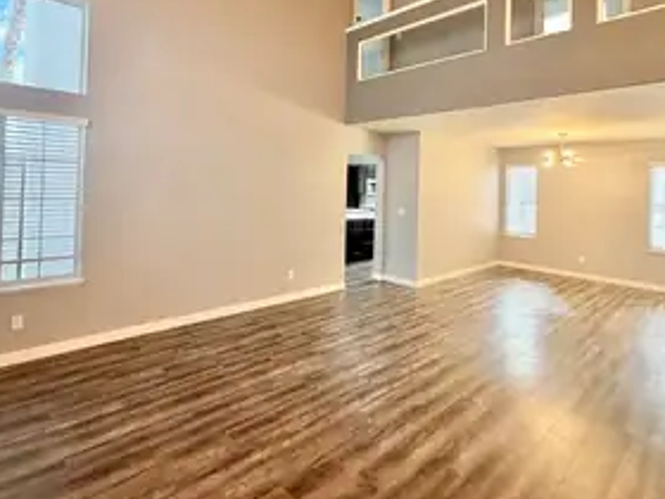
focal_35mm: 20
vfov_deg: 64.7
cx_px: 292
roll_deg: -1.5
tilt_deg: +0.9
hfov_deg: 81.4
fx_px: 384
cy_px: 178
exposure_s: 1/60
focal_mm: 2.22
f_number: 2.2
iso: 250
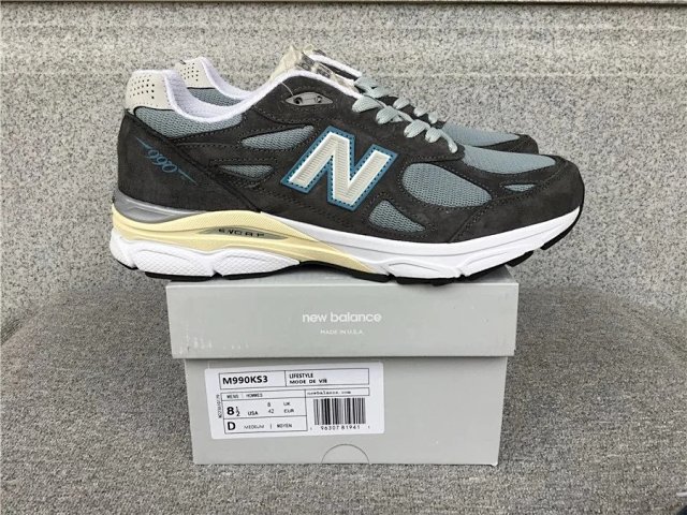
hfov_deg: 58.4
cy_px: 258
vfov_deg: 45.4
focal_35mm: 31
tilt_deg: -19.1
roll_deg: +0.1
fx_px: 615
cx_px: 344
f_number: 2.4
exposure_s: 1/120
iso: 32
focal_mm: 3.3
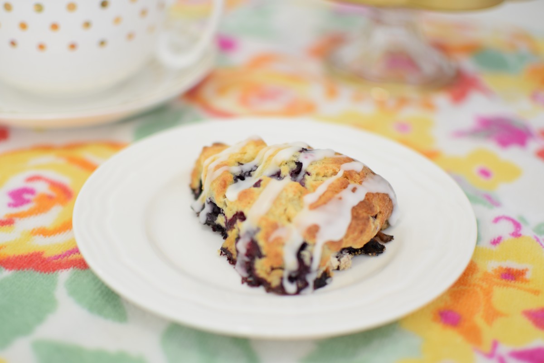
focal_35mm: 52
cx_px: 272
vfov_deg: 25.8
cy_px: 182
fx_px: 793
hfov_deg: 37.9
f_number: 1.8
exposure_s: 1/40
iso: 100
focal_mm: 35
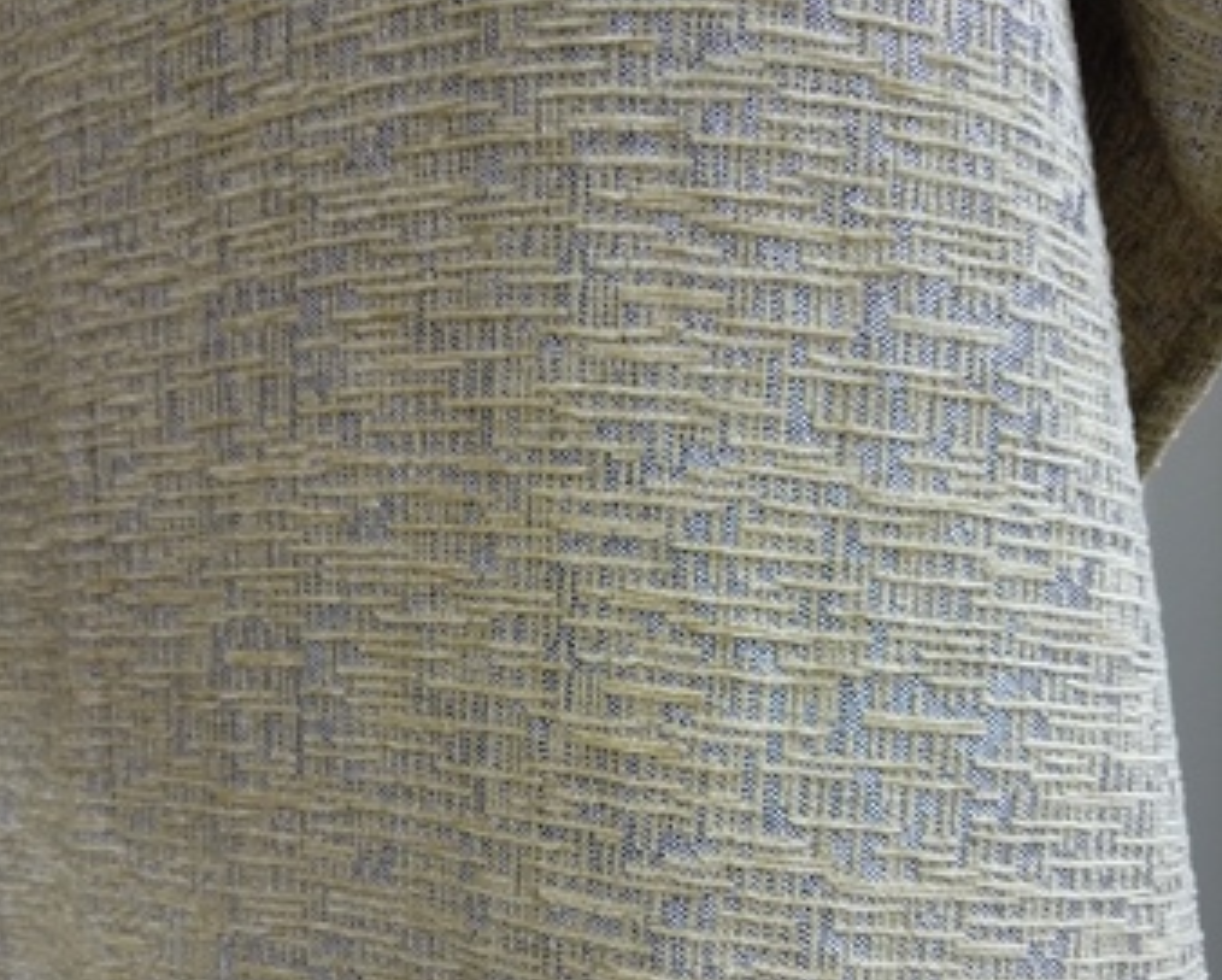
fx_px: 1195
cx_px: 606
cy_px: 658
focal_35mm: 33
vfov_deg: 43.9
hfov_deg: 54.2
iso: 543
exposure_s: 1/24
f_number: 1.8
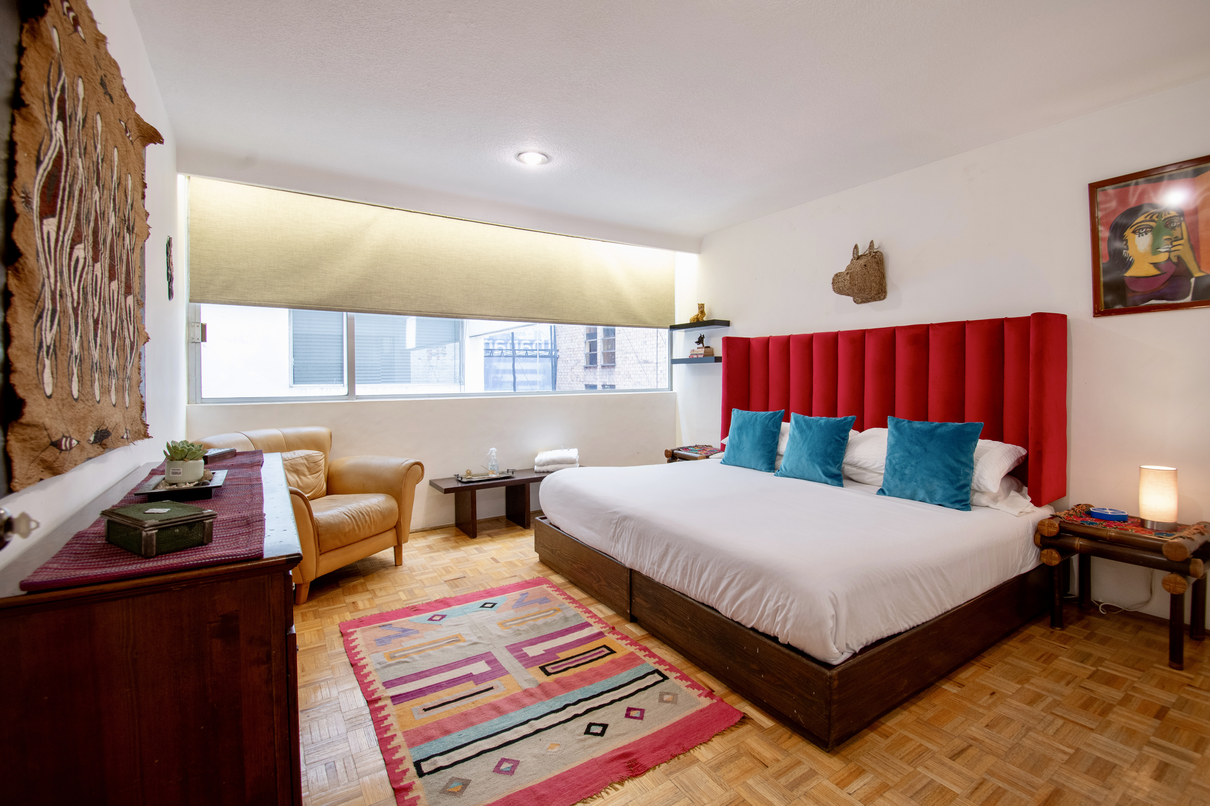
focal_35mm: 15
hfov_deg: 100.4
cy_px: 403
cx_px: 605
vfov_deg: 77.3
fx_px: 504
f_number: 9
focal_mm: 13
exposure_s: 1/5
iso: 320
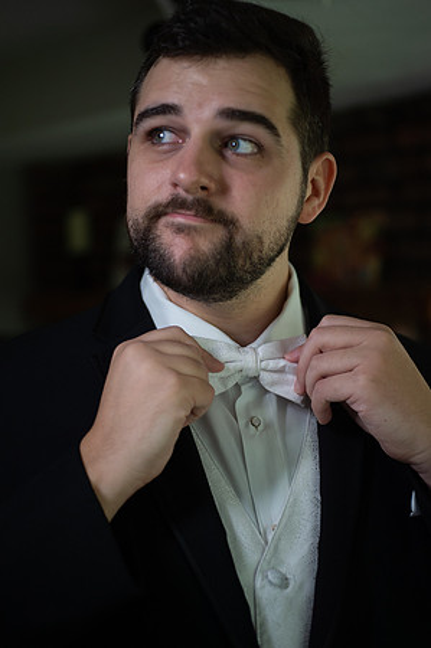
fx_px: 1080
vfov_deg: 33.4
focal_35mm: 60
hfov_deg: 22.6
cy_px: 324
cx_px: 216
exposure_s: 1/250
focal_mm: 60
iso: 1000
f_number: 3.2
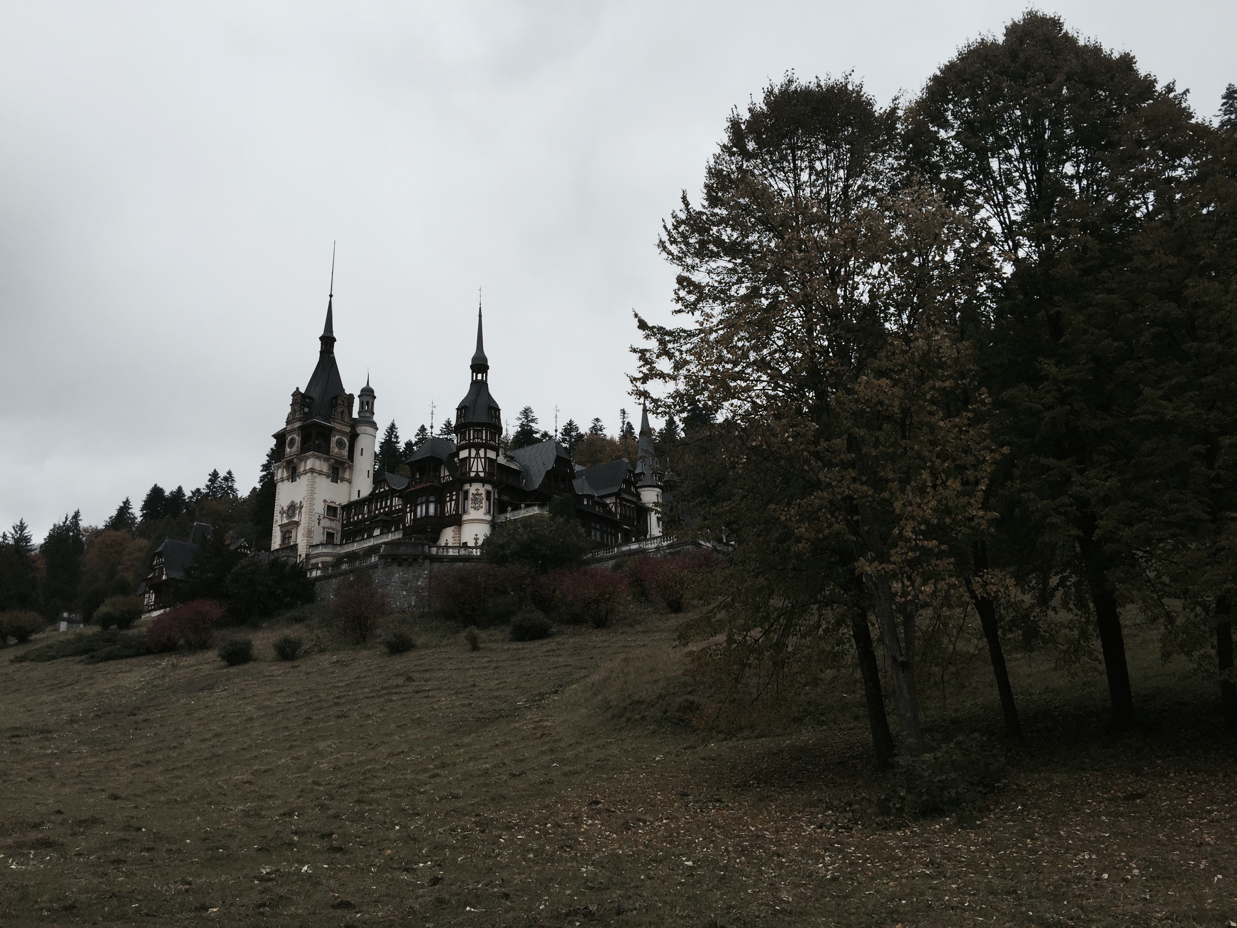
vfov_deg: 48.2
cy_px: 464
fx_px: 1036
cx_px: 618
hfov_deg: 61.7
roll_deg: +0.1
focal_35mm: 29
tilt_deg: +19.7
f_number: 2.2
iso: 32
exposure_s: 1/1364
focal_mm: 4.15
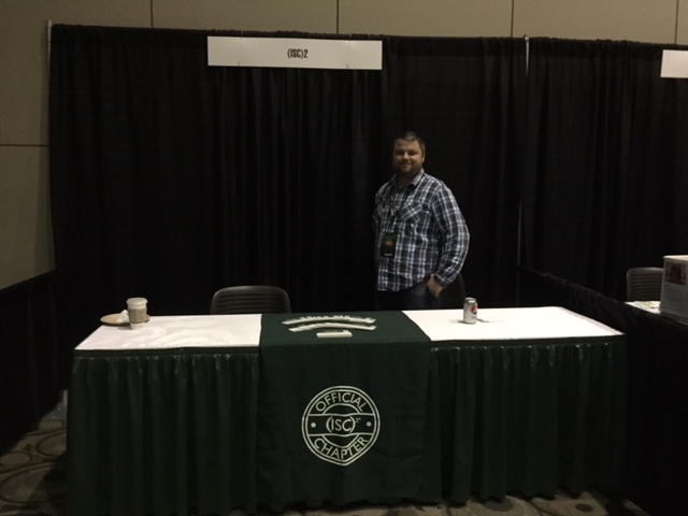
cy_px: 258
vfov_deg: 48.2
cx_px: 344
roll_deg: -0.8
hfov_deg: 61.7
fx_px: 576
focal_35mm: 29
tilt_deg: -6.3
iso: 250
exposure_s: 1/15
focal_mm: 4.15
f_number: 2.2
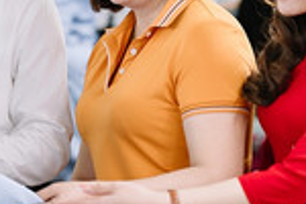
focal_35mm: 306
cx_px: 131
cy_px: 122
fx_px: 2601
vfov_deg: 4.5
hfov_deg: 6.7
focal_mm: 85
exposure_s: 1/125
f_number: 2.5
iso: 250
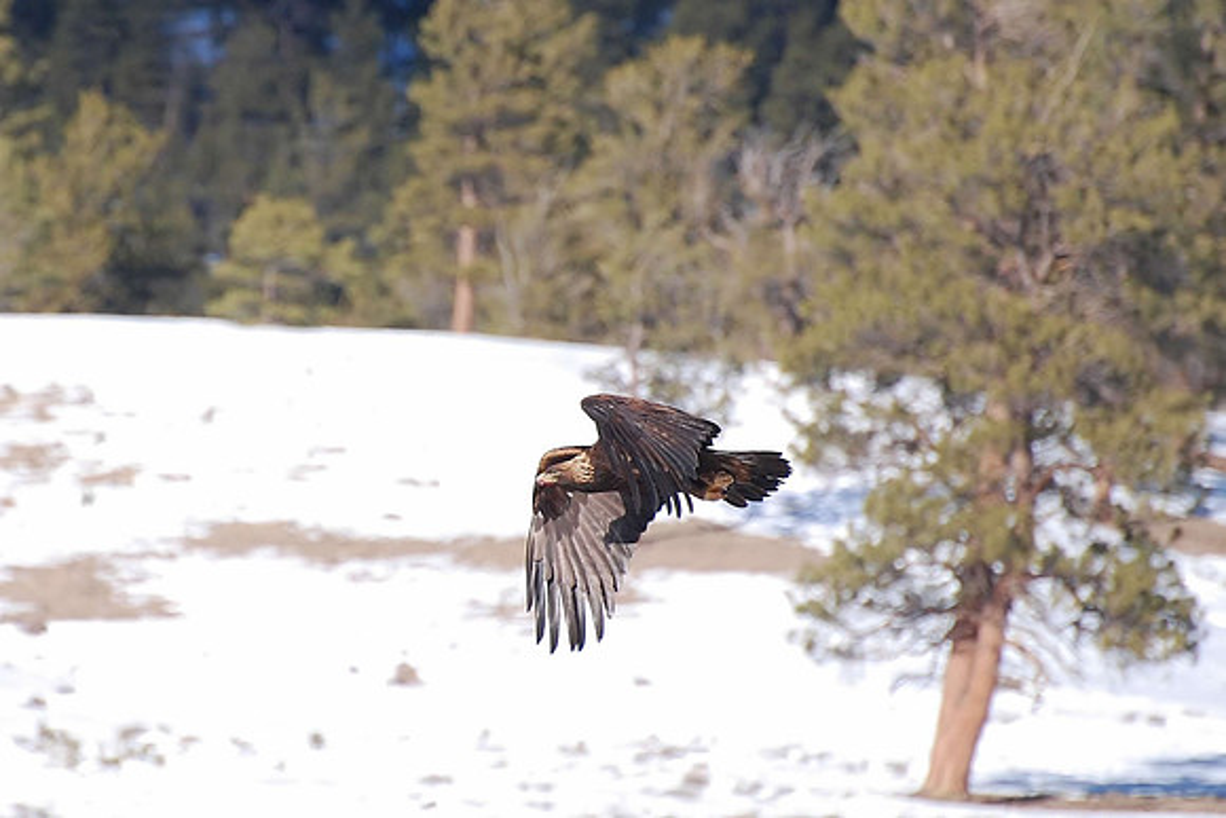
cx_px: 613
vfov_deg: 3.1
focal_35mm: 450
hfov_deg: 4.6
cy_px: 409
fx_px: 15328
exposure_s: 1/1250
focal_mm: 300
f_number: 5.6
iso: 400
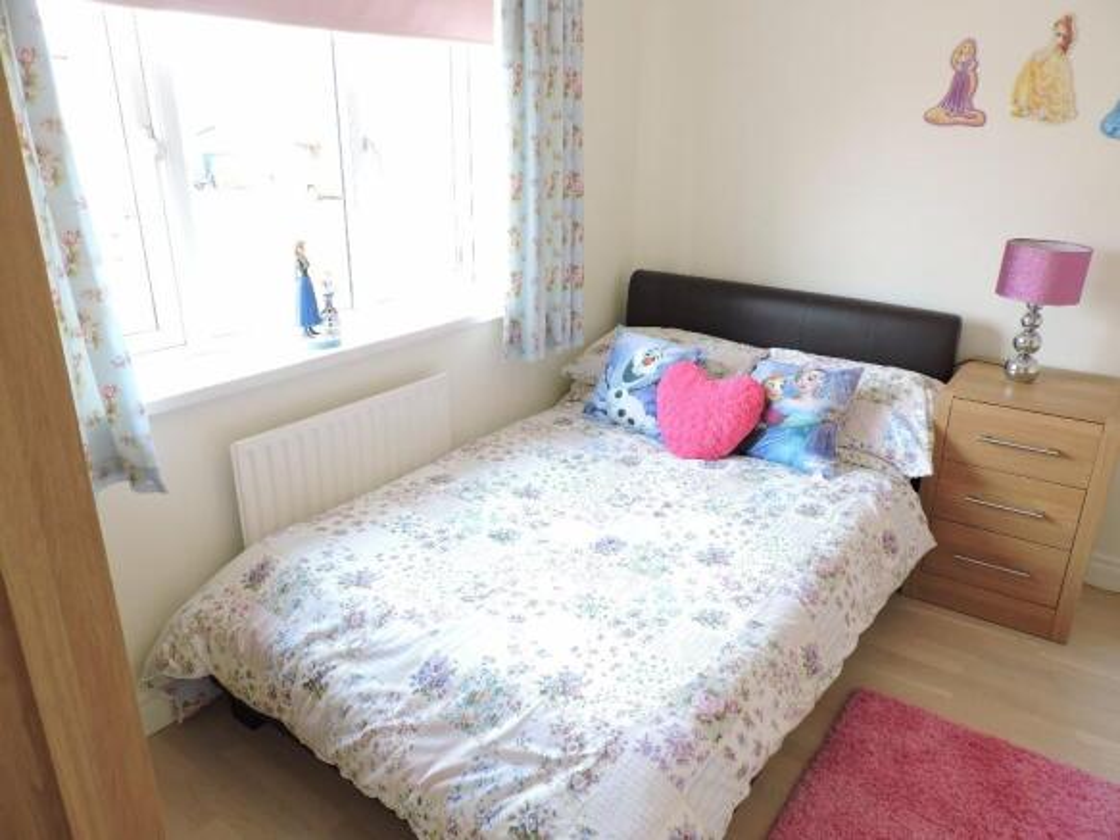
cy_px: 420
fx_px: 776
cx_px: 560
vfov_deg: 56.8
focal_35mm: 24
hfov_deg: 71.6
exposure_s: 1/30
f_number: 3
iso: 160
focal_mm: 4.3
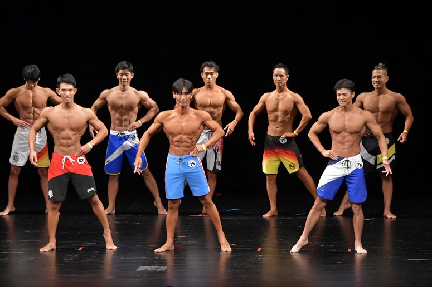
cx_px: 216
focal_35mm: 187
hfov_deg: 11.0
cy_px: 144
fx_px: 2243
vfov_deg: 7.3
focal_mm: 125
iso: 3200
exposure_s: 1/400
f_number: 5.6
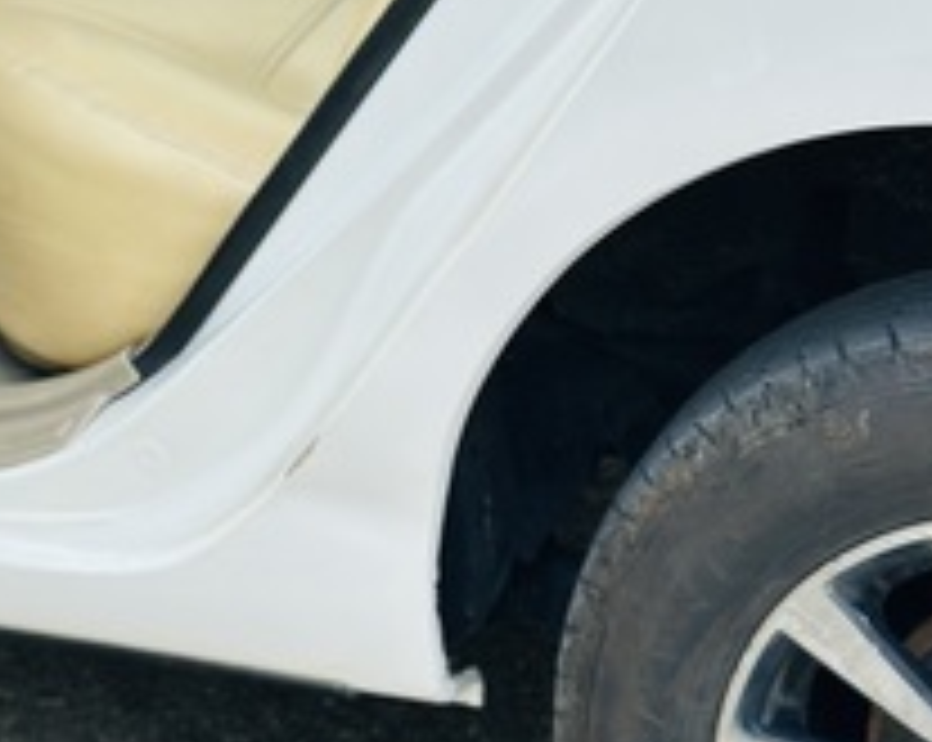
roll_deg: +2.4
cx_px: -41
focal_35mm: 136
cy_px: -270
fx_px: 3746
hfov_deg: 13.9
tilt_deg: -10.4
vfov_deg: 11.0
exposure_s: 1/1305
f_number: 1.78
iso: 80
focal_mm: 6.86
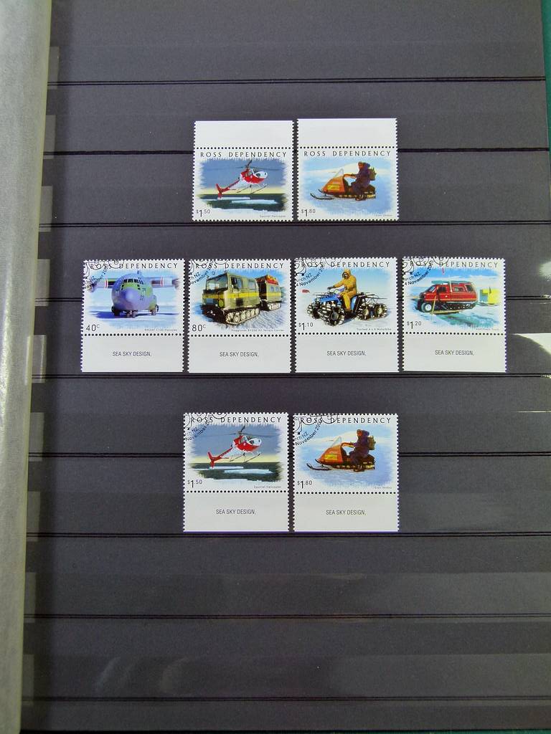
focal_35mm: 41
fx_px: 870
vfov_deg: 45.8
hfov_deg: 35.1
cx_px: 276
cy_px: 367
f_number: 3.2
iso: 160
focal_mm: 7.4
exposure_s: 1/100
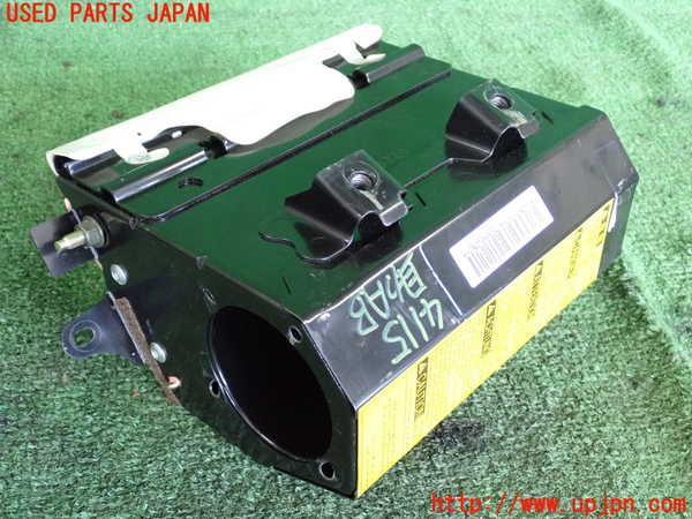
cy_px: 260
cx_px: 346
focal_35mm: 41
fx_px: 820
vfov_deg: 35.1
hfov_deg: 45.8
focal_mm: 7.31
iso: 1250
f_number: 2.8
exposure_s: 1/125
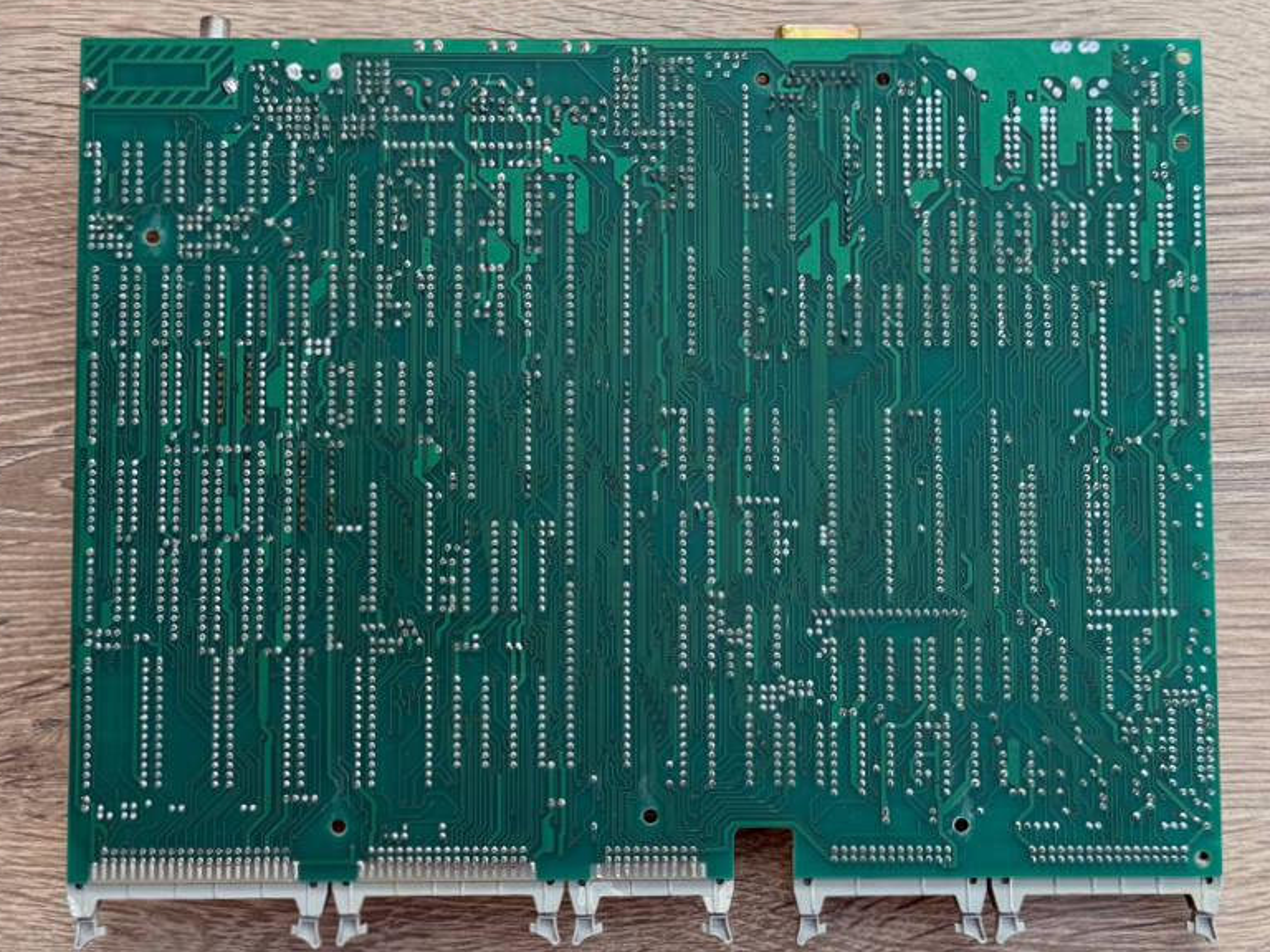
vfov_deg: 29.1
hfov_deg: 38.2
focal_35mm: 50
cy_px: 471
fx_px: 1834
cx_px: 610
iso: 64
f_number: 1.8
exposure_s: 1/328
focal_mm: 6.8
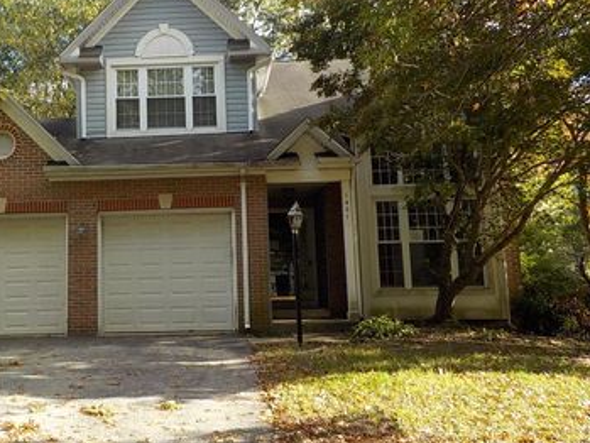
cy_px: 172
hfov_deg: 42.9
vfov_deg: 33.5
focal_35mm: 43
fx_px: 733
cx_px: 176
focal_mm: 4.1
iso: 125
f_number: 3.3
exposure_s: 1/250
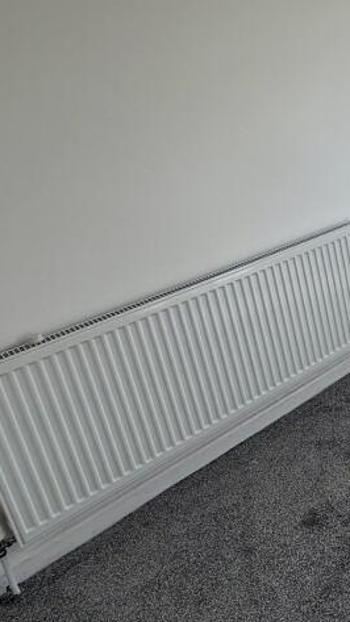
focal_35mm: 33
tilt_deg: -14.5
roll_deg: +4.4
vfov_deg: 57.5
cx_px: 513
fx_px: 545
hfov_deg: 26.6
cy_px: 185
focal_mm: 2.22
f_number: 2.2
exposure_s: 1/502
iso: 50
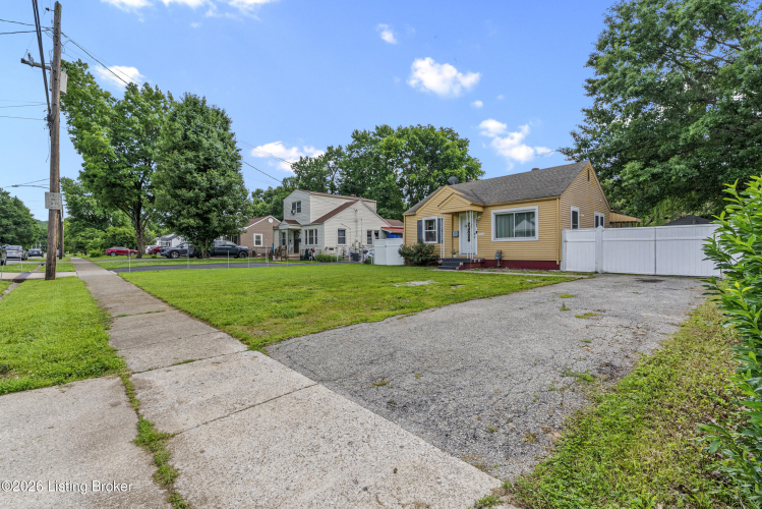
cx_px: 381
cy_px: 254
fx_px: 339
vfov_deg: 73.8
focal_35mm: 16
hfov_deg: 96.7
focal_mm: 16
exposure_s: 1/60
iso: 400
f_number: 13
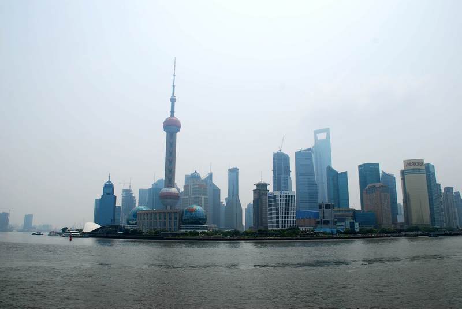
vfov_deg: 48.0
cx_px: 231
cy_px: 154
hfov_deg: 67.3
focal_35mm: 27
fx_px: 347
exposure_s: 1/320
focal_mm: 18
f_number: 10
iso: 100
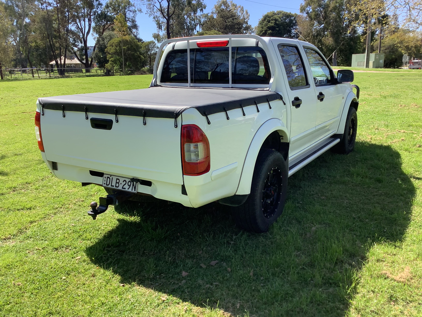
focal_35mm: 31
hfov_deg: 58.4
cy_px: 158
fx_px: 378
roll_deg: +0.4
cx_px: 211
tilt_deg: -12.1
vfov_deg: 45.4
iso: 25
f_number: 2.4
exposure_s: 1/407
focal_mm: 3.3
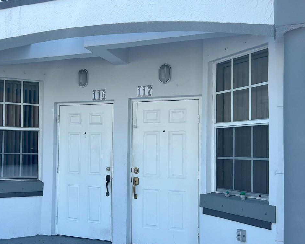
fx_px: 388
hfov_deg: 41.9
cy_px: 137
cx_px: 86
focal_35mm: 43
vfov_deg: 34.8
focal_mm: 5.7
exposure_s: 1/1266
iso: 50
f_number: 1.5
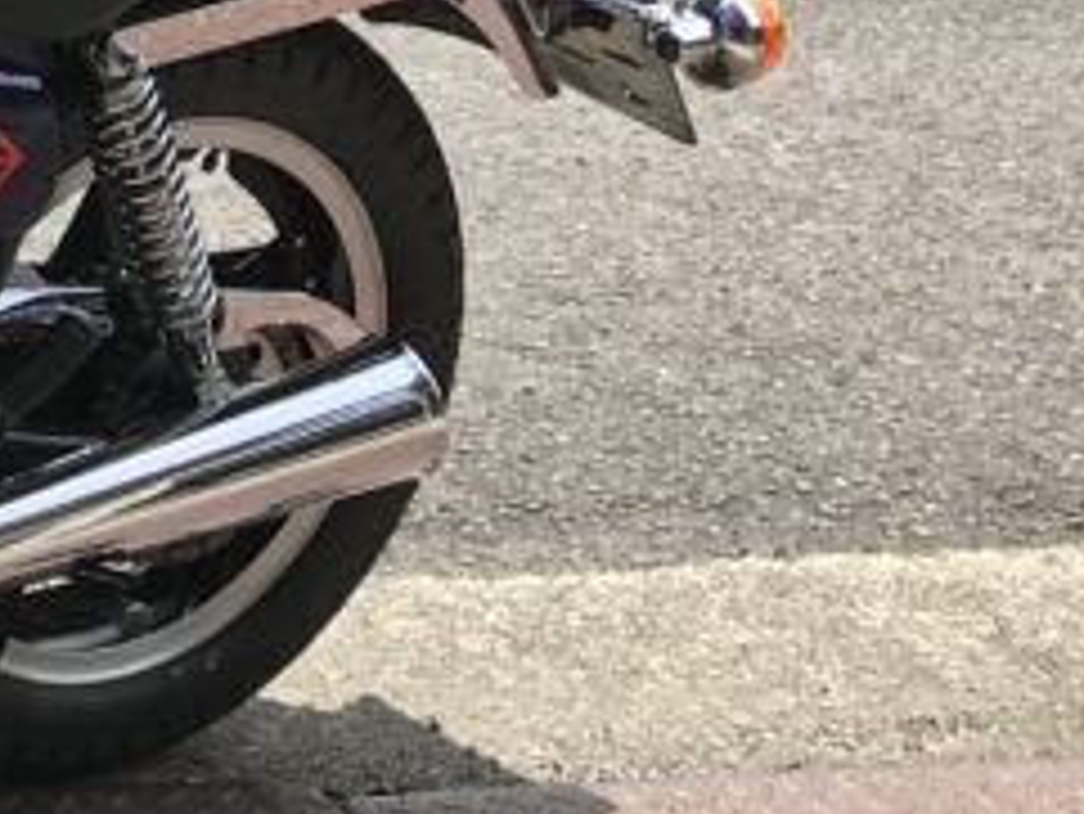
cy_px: -292
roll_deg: -1.1
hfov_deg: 14.5
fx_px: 3728
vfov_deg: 12.0
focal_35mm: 119
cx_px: -886
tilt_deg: -7.5
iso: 20
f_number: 1.8
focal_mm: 3.99
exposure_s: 1/1294
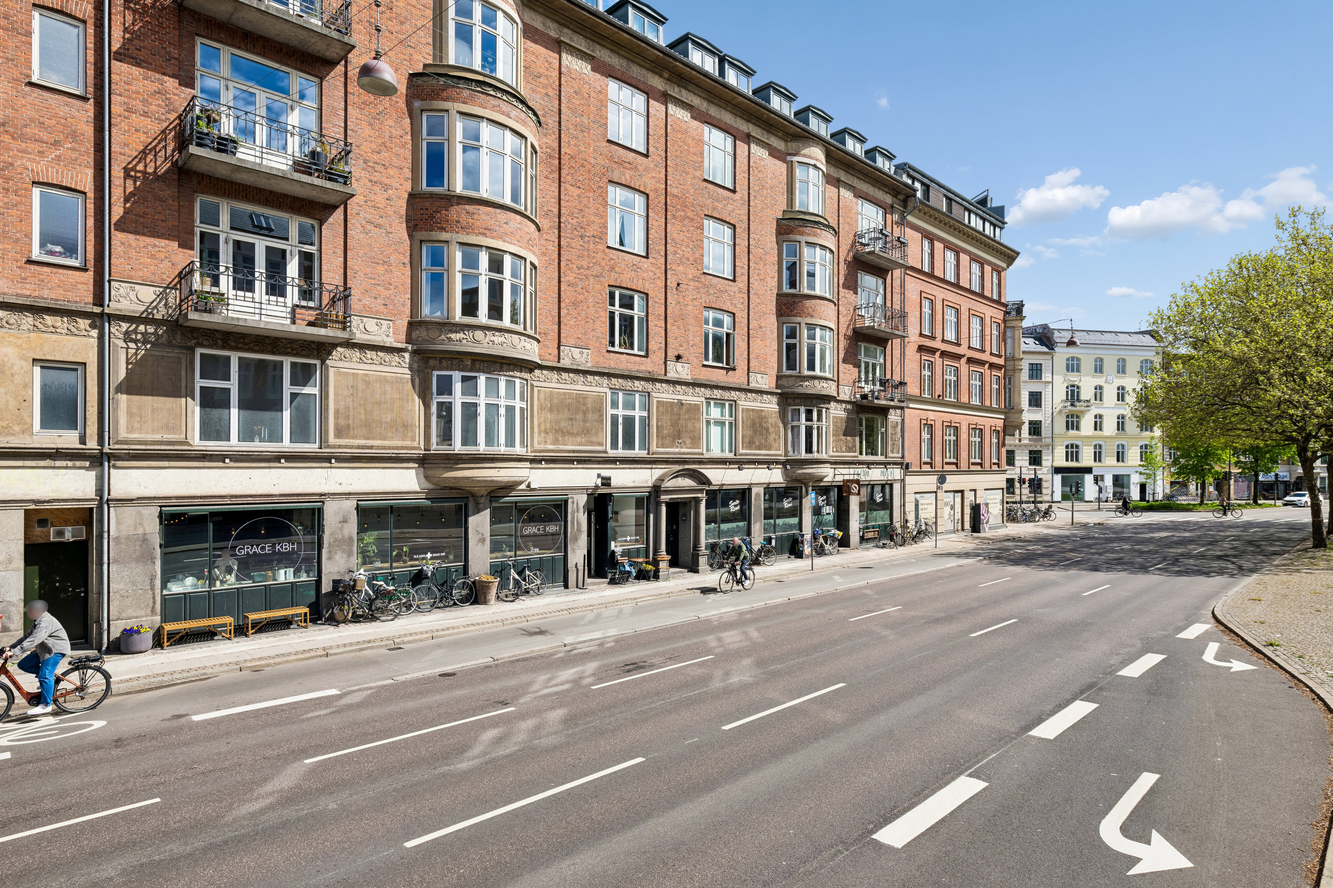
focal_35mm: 19
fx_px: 703
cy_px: 444
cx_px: 666
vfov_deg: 64.6
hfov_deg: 86.9
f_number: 9
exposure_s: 1/400
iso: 160
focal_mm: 19
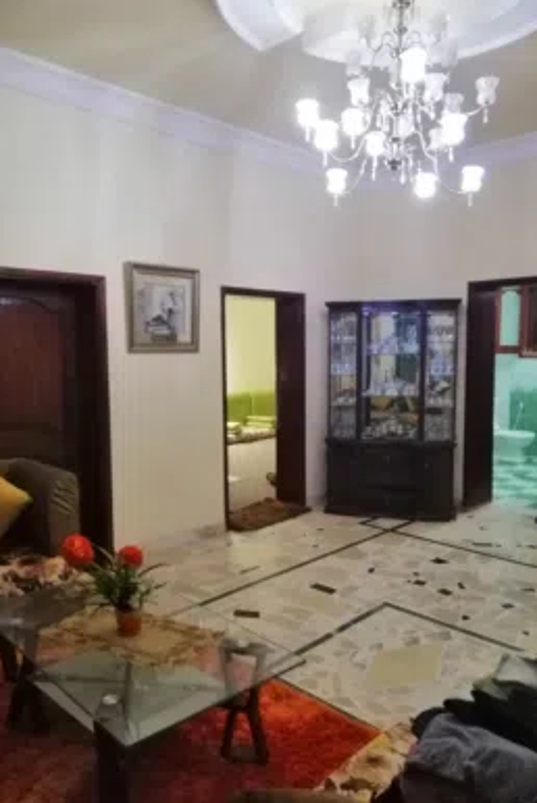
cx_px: 287
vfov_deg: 65.4
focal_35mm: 28
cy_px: 414
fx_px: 625
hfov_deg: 46.4
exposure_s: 1/14.3
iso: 1000
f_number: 2.2
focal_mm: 3.81
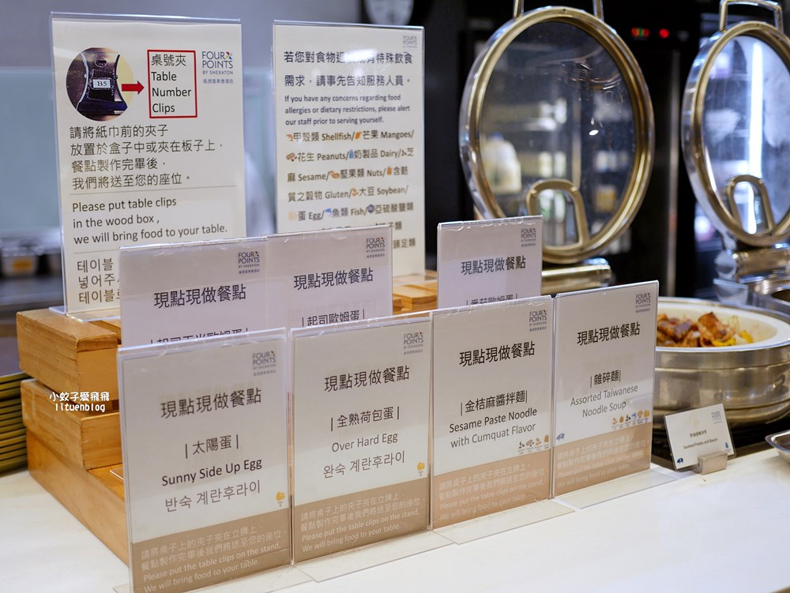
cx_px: 395
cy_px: 296
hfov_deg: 38.2
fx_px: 1142
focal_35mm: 50
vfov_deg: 29.1
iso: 200
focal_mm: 25
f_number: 1.8
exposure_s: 1/80
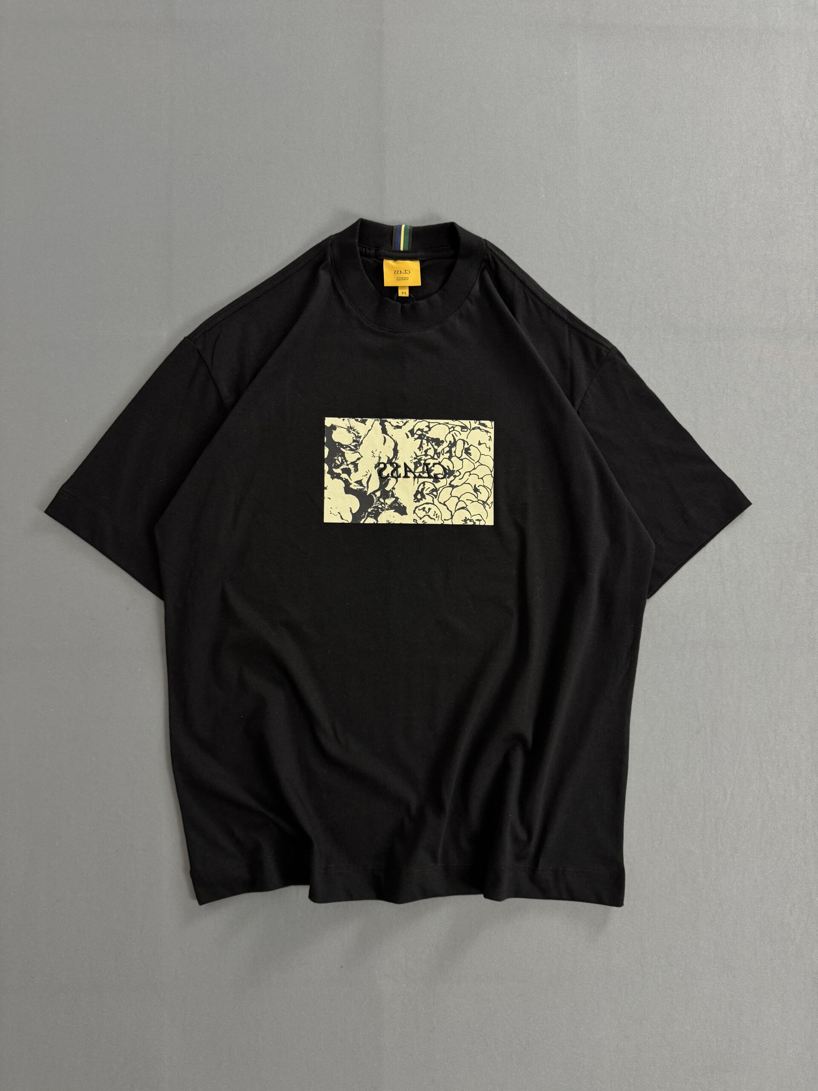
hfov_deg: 56.8
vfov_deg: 71.6
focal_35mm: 24
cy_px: 546
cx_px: 409
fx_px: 756
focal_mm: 6.76
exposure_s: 1/60
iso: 160
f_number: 1.78
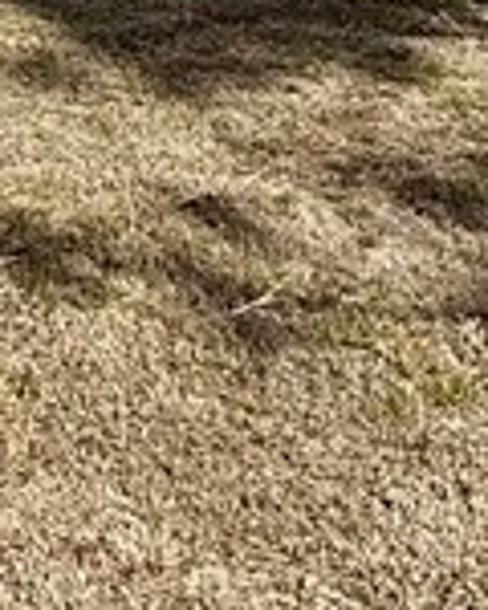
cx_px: -285
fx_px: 1679
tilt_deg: +1.1
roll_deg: +0.8
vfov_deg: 17.8
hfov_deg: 15.1
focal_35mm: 93
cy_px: -378
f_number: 2.2
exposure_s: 1/3460
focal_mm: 2.22
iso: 50
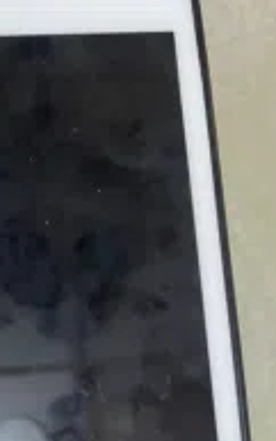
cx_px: -41
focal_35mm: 57
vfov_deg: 33.6
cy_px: 402
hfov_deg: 21.4
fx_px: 684
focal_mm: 4.25
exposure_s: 1/50
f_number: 1.8
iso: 250
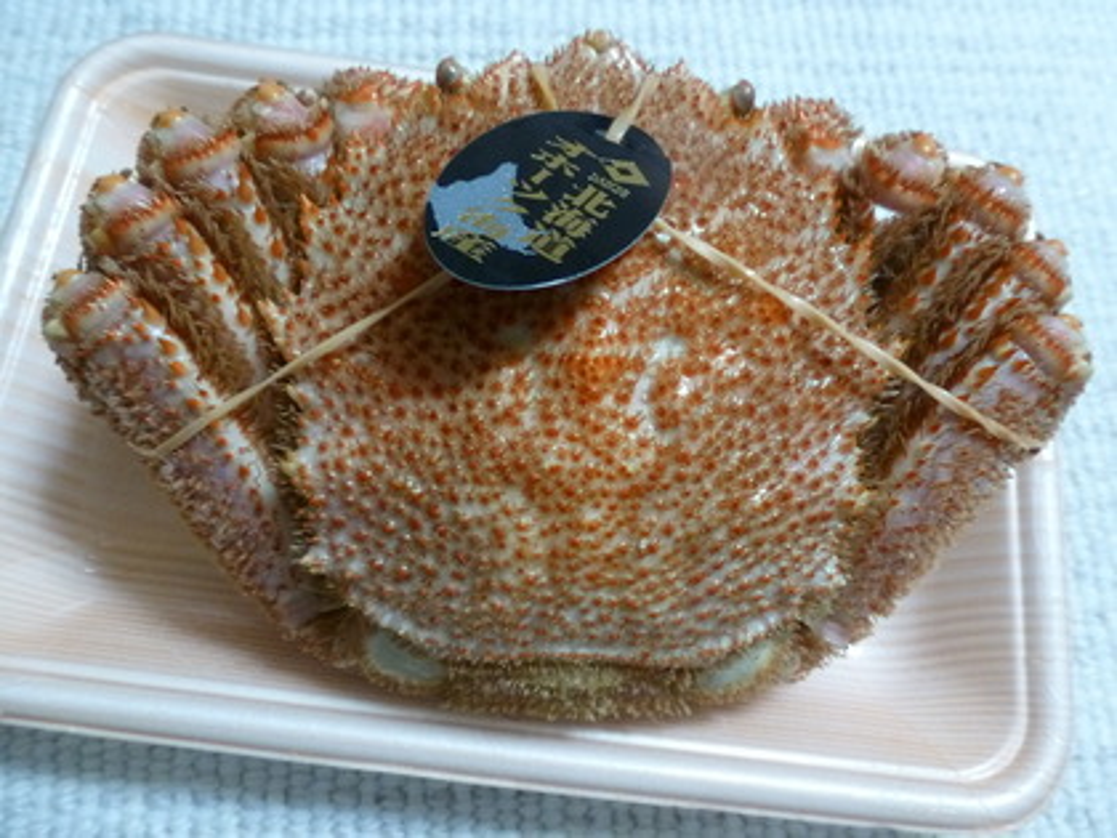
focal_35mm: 24
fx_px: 774
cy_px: 419
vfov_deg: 56.8
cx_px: 558
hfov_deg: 71.6
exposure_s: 1/20
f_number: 3.3
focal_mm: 4.3
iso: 400
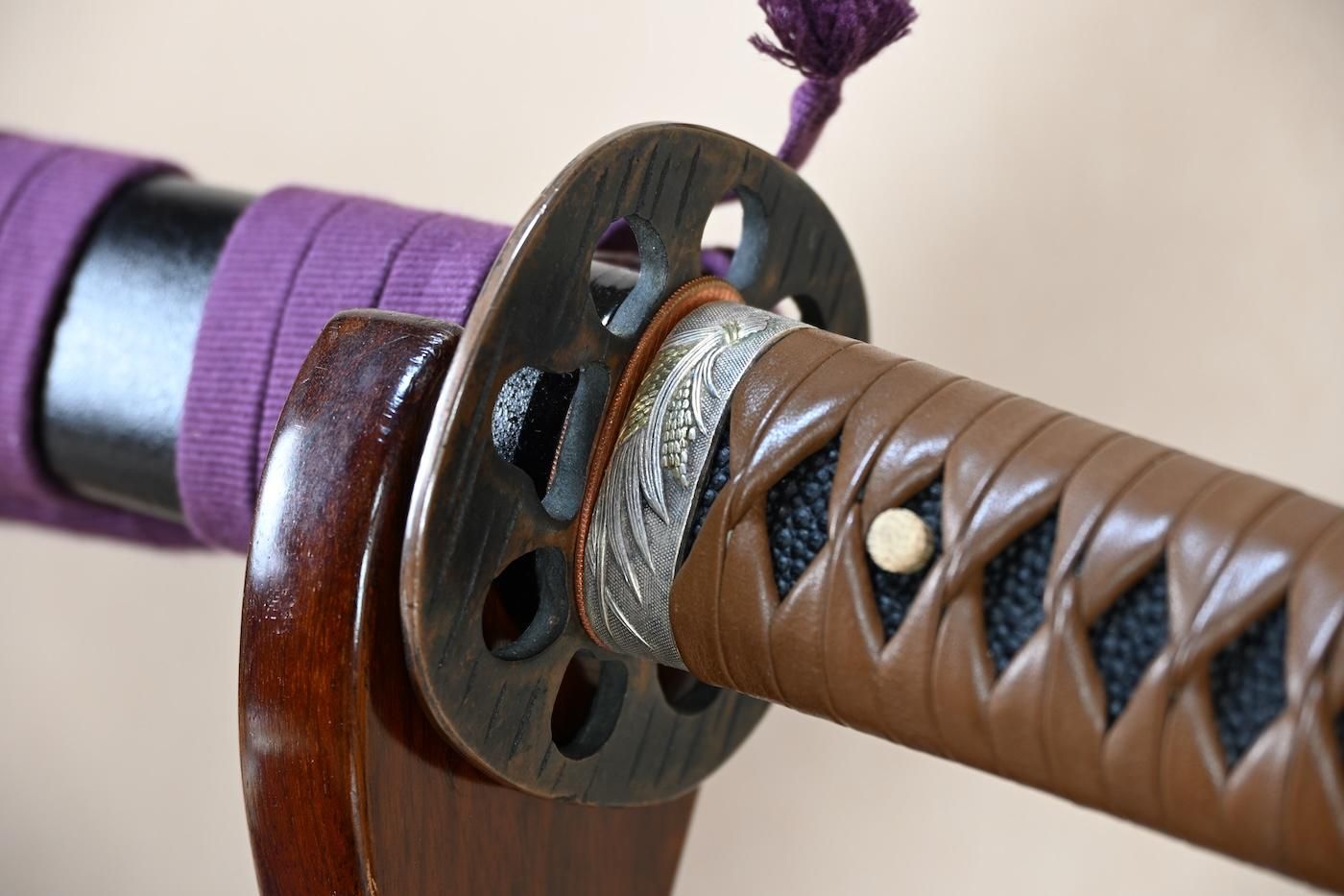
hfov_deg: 19.2
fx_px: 3975
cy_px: 448
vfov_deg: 12.9
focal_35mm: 106
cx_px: 672
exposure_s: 1/2
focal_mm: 71
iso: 125
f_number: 5.3
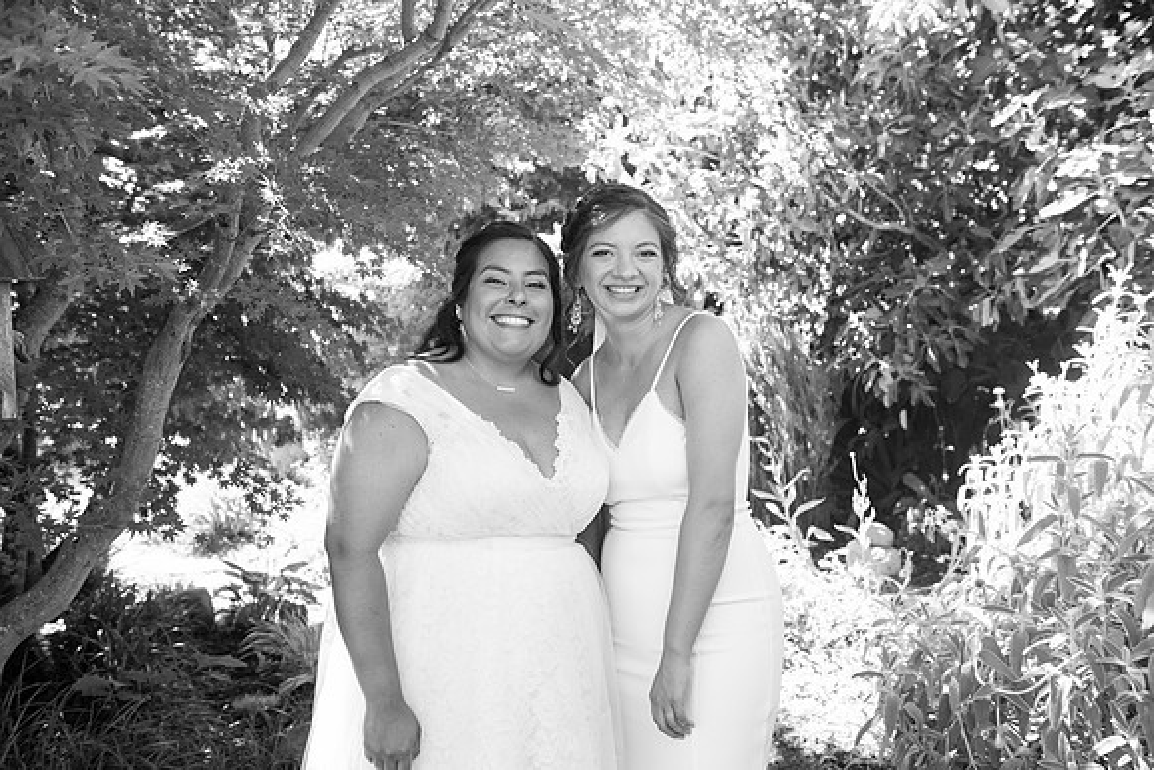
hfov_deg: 54.4
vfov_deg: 37.9
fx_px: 1122
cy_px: 385
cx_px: 577
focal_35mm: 35
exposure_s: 1/250
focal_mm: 35
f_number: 4
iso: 640
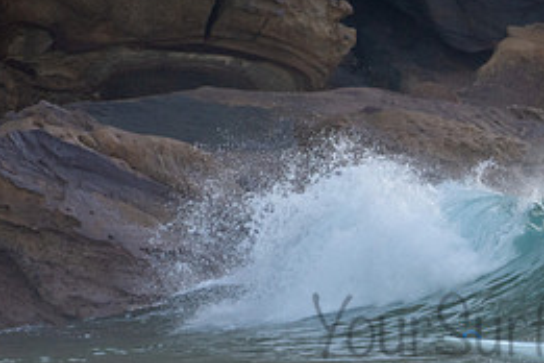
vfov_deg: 0.8
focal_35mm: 1665
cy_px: 308
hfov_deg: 1.2
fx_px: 25158
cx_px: 527
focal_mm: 500
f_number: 5.6
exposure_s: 1/320
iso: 560
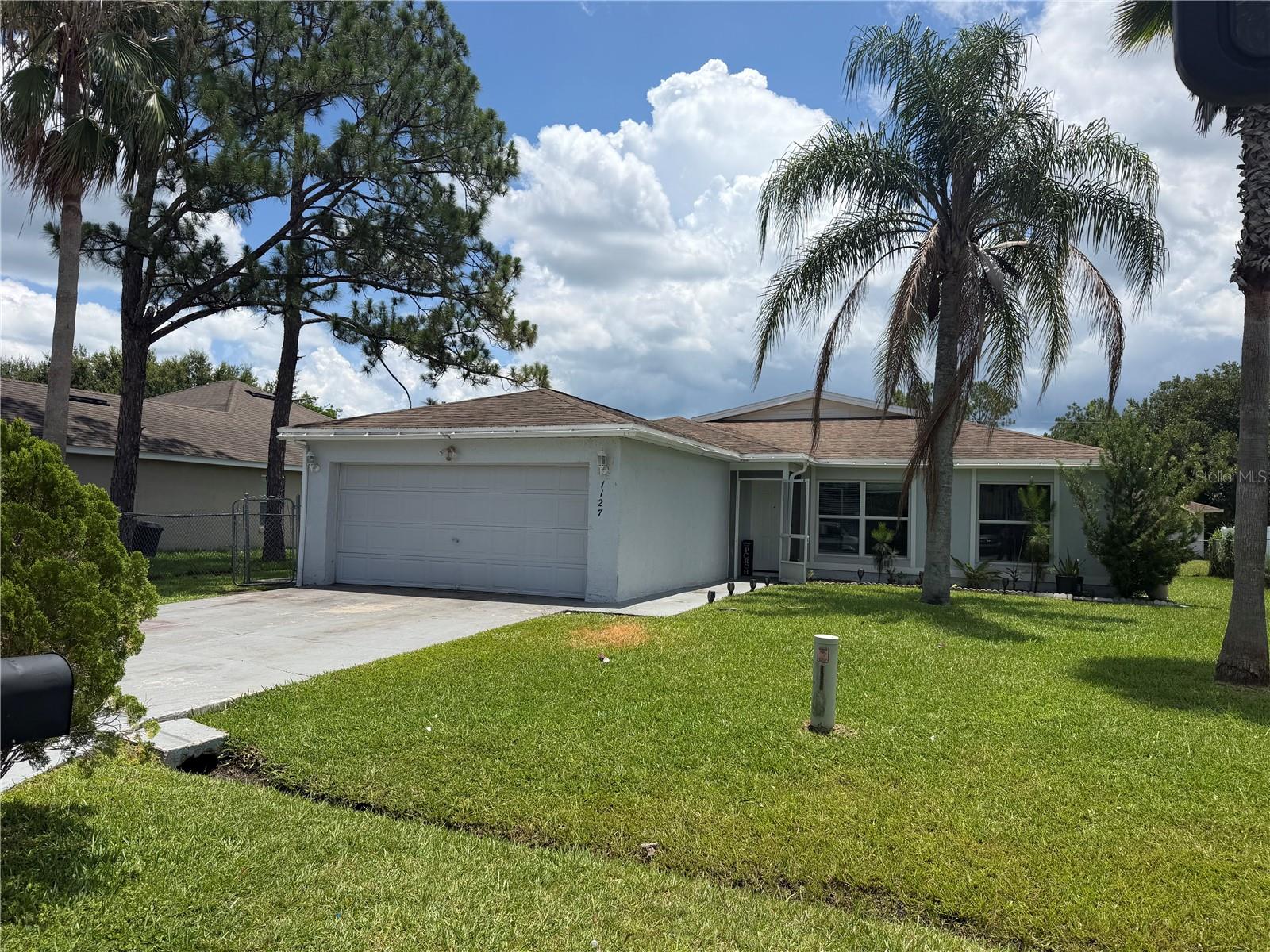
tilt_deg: +3.0
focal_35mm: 24
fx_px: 881
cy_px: 476
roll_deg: -1.5
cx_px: 635
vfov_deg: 56.8
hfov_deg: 71.6
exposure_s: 1/8130
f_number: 1.78
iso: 80
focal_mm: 6.76
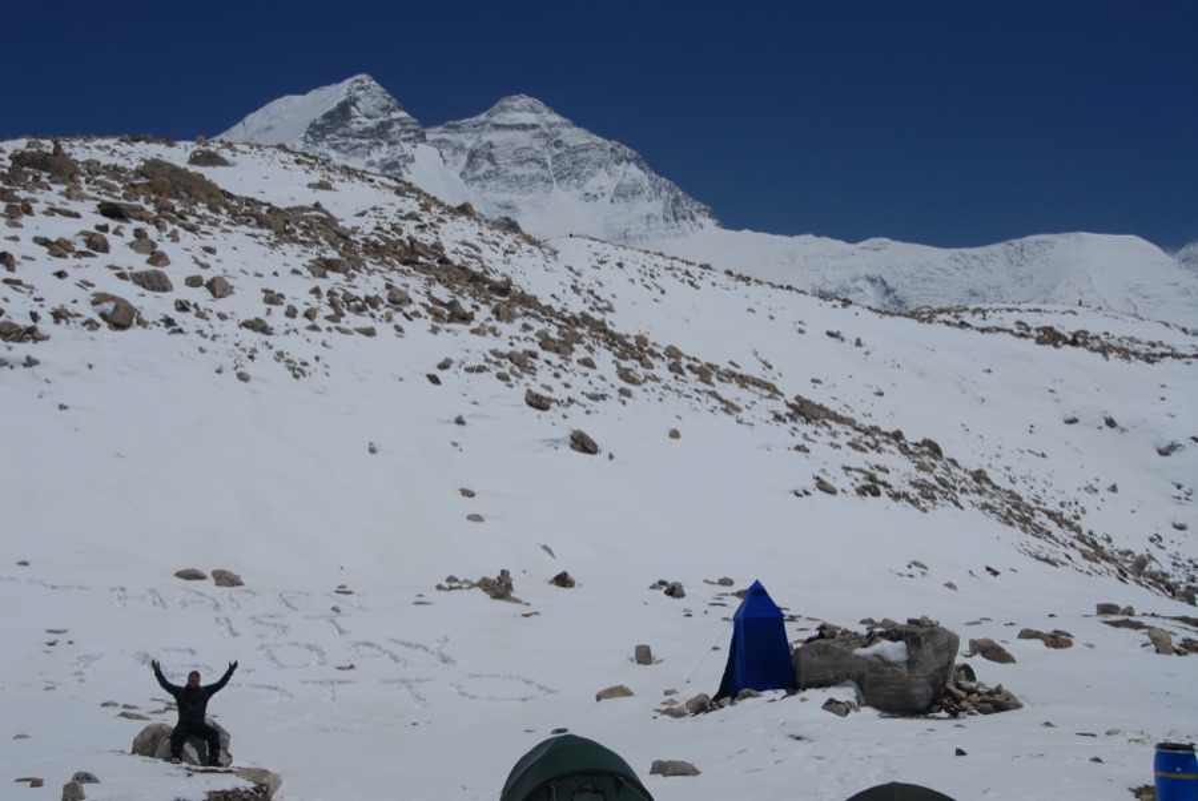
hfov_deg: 41.1
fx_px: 1599
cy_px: 400
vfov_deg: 28.1
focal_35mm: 48
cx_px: 599
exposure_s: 1/320
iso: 100
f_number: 9
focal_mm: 32
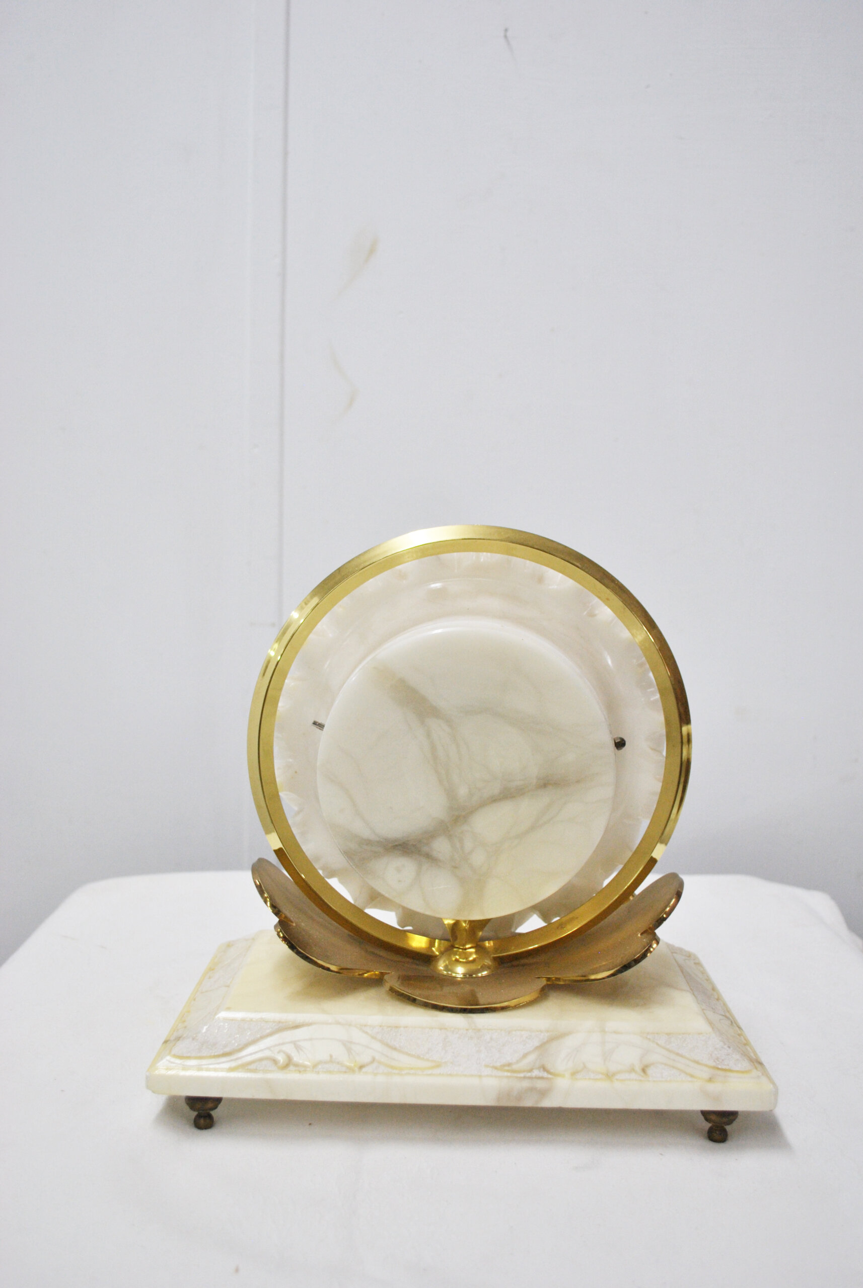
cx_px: 432
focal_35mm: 33
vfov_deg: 57.2
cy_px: 644
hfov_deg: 40.1
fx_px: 1183
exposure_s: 1/100
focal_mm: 22
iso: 400
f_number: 3.8
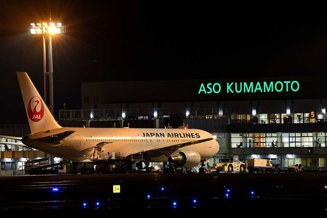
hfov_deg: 4.6
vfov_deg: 3.1
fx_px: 4089
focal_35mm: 450
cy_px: 109
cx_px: 164
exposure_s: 1/3
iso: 800
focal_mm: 450
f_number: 11
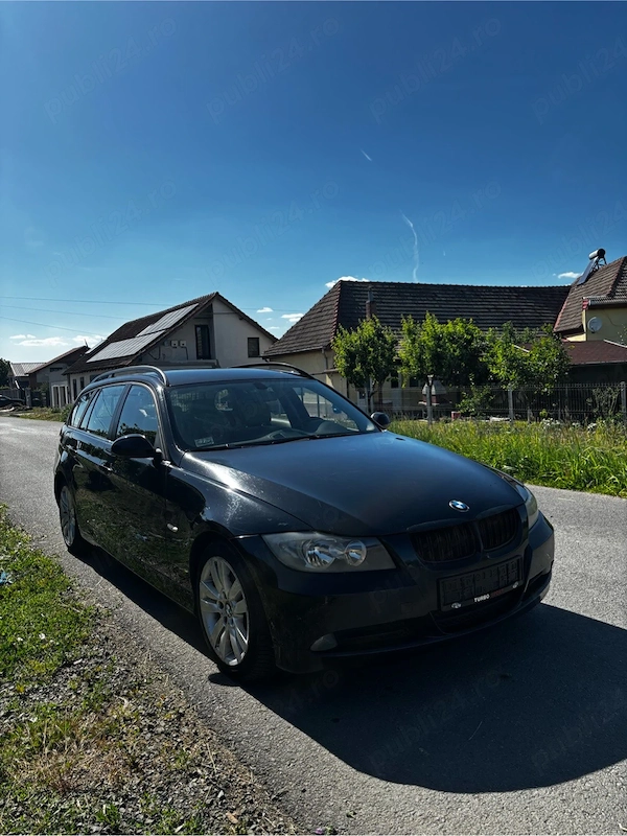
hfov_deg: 53.1
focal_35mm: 26
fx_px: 628
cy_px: 418
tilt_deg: -2.4
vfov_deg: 67.3
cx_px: 314
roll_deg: +1.7
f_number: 1.6
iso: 50
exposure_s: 1/1092
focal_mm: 5.96
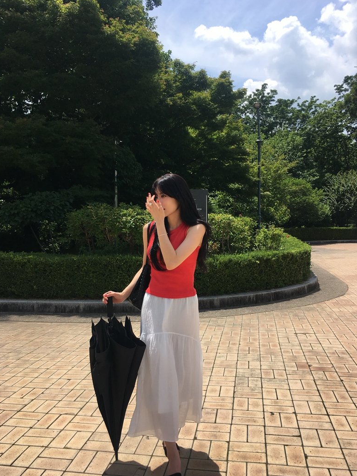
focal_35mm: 30
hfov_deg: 46.8
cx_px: 179
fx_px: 413
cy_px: 241
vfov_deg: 60.0
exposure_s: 1/1672
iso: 25
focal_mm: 4.15
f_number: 2.2
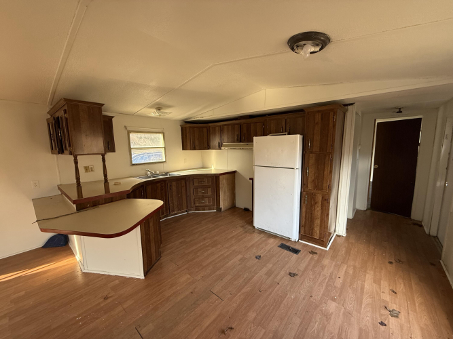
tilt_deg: -6.7
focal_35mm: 14
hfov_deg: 102.1
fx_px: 183
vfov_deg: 85.7
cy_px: 170
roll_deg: +0.3
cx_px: 226
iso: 200
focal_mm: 2.22
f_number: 2.2
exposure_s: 1/99
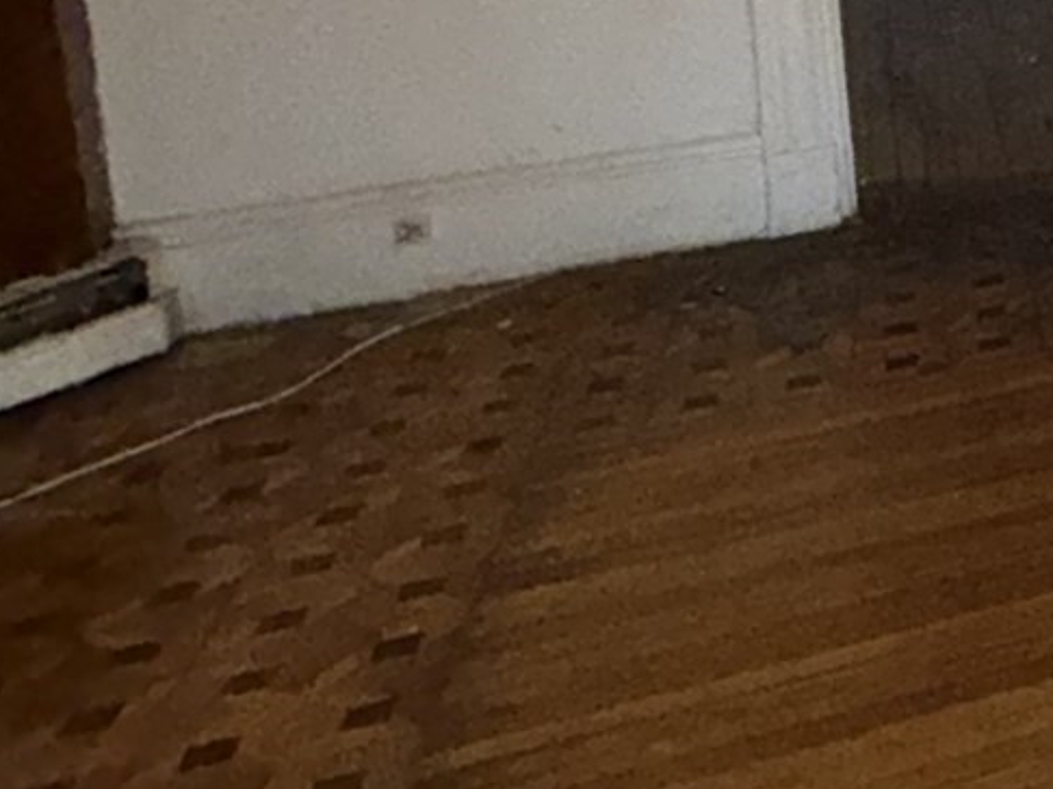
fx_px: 1794
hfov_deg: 22.6
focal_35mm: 59
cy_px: -258
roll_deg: +1.6
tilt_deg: -6.7
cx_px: 1790
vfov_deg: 22.1
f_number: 2.2
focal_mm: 2.22
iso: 250
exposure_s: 1/60
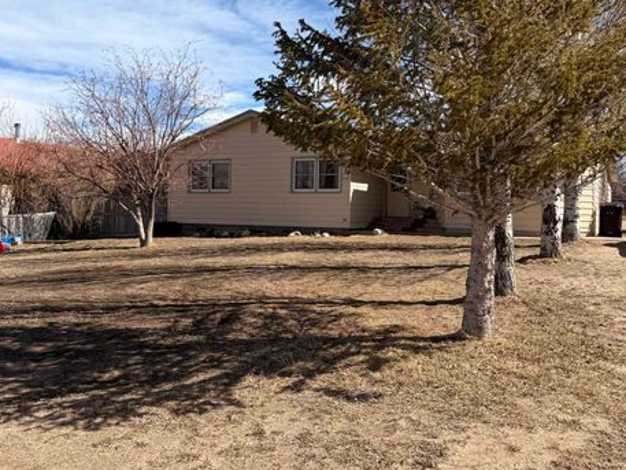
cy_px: 188
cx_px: 295
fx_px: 633
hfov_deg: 52.6
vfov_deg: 40.5
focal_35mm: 35
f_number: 1.78
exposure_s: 1/4673
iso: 80
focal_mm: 6.76
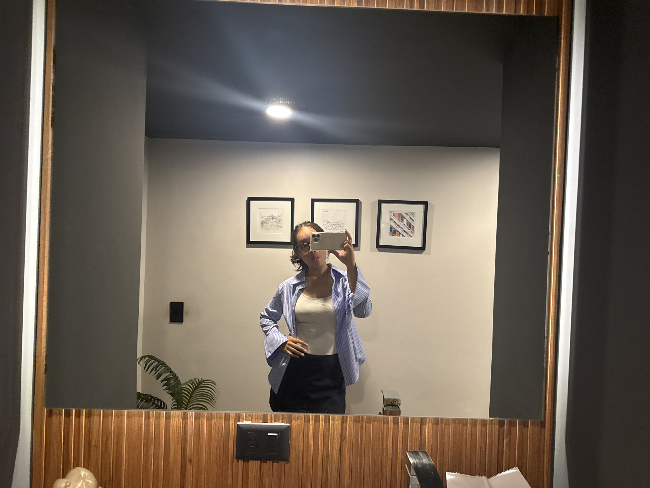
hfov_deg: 71.6
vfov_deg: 56.8
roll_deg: -2.5
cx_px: 325
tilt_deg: -0.1
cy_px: 244
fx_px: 451
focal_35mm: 24
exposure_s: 1/60
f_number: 1.78
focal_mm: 6.76
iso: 500
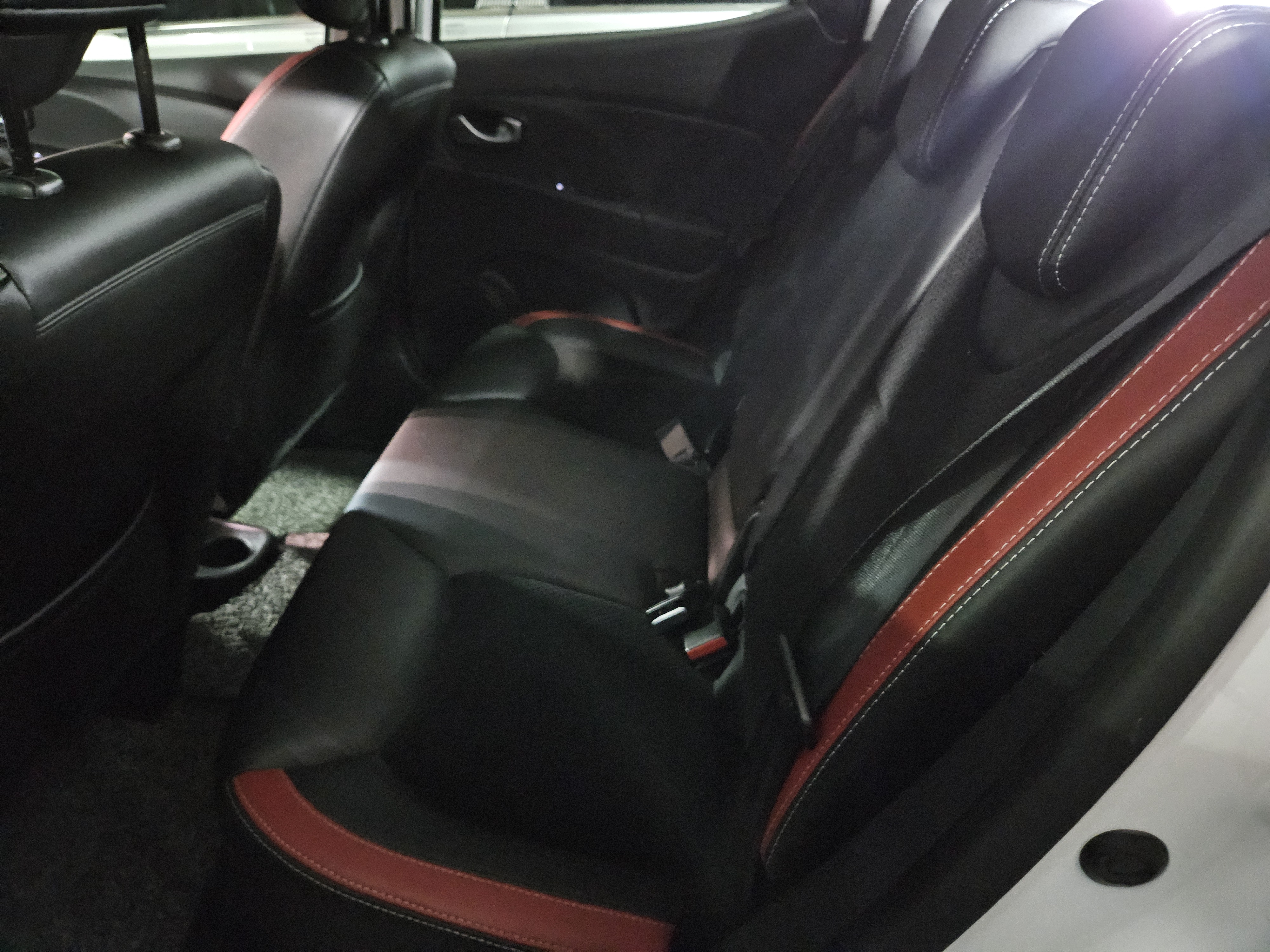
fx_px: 844
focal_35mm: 23
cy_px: 476
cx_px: 635
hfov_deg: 73.9
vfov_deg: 58.9
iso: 5000
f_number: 1.8
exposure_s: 1/15
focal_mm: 5.4
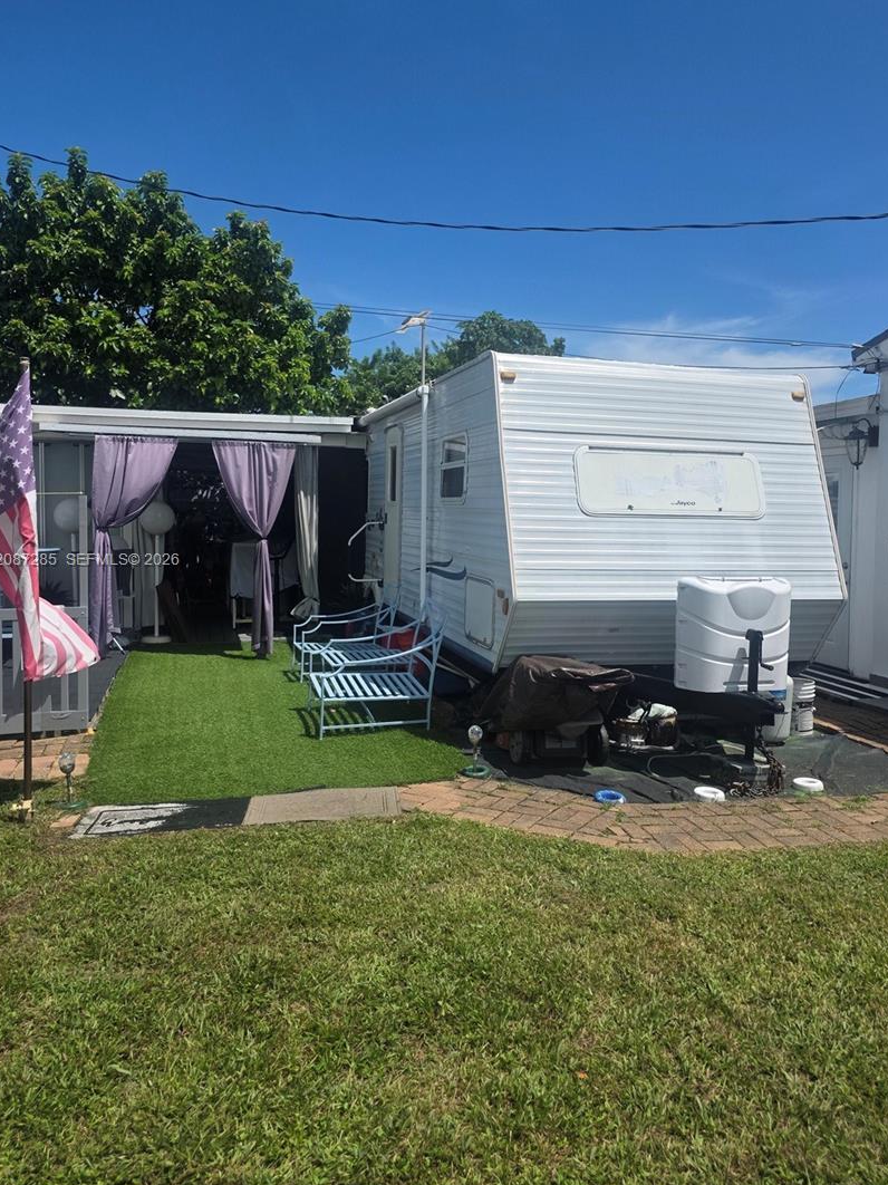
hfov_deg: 53.0
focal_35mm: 26
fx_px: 890
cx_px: 475
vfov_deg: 67.3
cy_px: 561
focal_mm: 6.3
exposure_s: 1/7944
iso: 80
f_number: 1.7
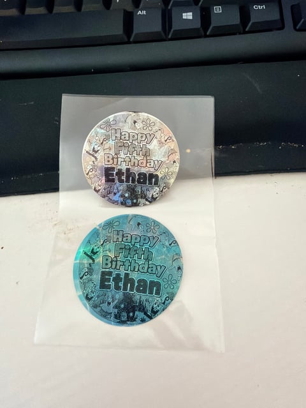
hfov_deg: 54.9
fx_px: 294
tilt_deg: -59.0
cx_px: 153
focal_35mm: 25
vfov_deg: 69.4
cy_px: 204
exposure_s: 1/60
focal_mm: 2.22
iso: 500
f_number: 2.2
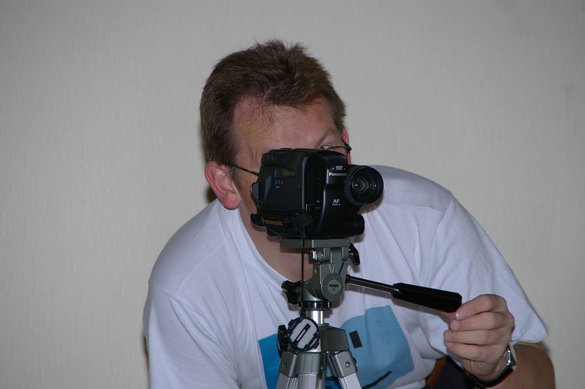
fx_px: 4871
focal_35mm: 300
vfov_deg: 4.6
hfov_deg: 6.9
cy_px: 194
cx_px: 292
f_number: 6.2
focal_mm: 200
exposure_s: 1/180
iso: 200
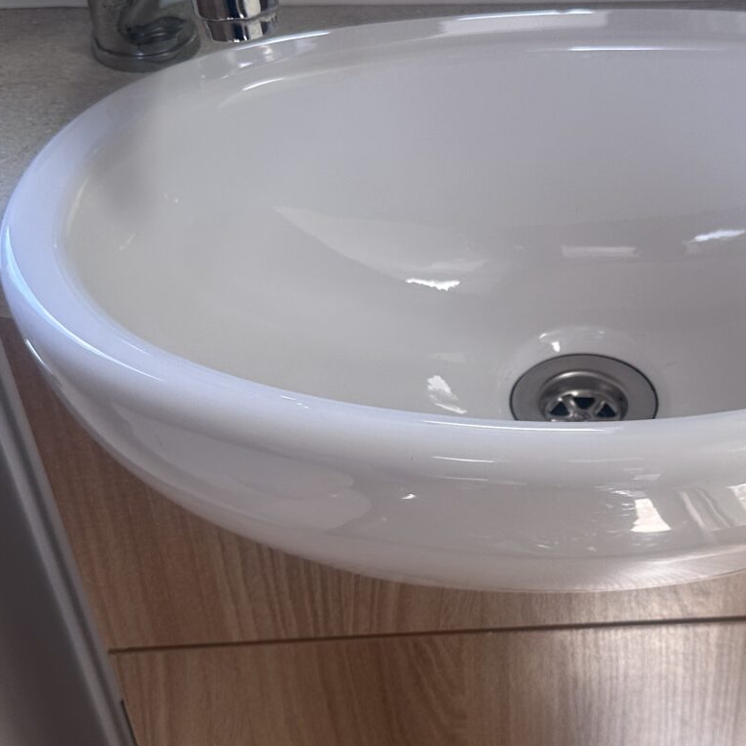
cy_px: 453
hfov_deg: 30.0
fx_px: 1365
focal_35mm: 56
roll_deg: -0.5
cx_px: 575
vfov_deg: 30.5
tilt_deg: -43.0
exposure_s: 1/121
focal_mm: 6.86
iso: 100
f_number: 1.78
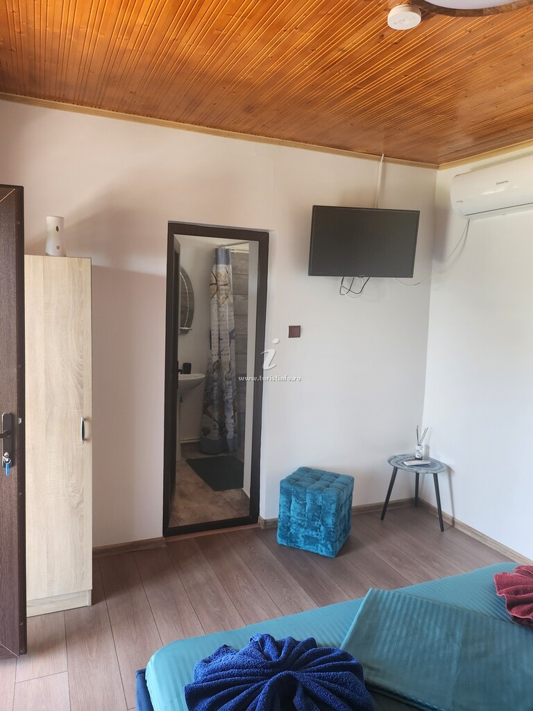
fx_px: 493
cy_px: 356
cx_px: 266
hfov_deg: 56.8
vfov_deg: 71.6
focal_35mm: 24
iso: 320
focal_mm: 5
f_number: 1.8
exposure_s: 1/100
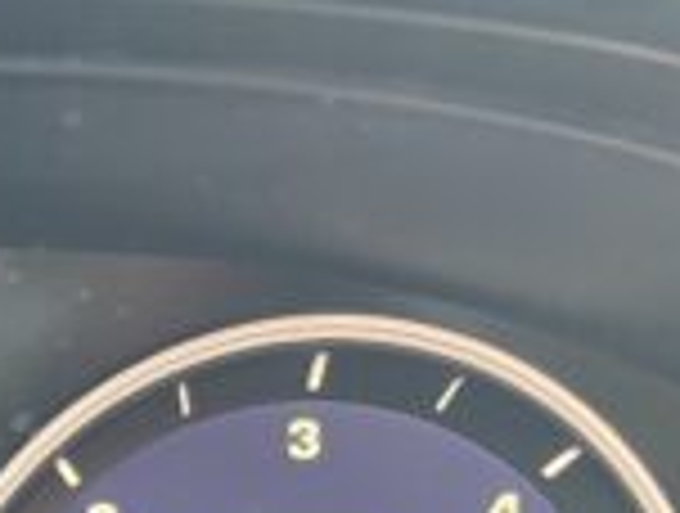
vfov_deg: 13.5
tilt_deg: -24.2
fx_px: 2028
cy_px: 792
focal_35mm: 103
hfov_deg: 17.7
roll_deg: -0.9
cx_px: -225
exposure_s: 1/121
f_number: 1.6
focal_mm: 5.1
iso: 100
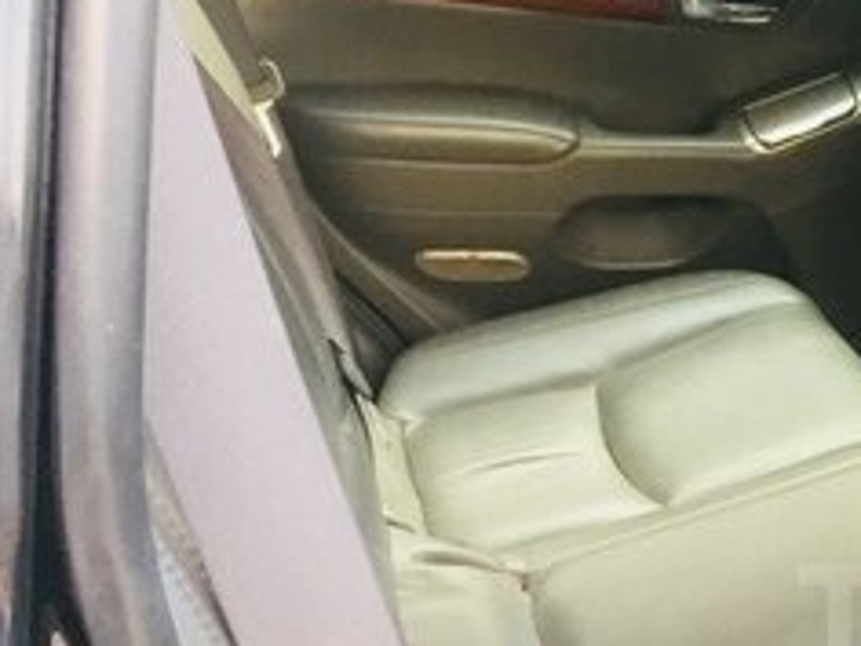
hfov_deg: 21.4
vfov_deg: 17.8
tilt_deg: -25.0
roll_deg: -2.1
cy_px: 619
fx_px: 2015
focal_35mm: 81
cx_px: 1171
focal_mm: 4.15
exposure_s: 1/33
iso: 50
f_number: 2.2
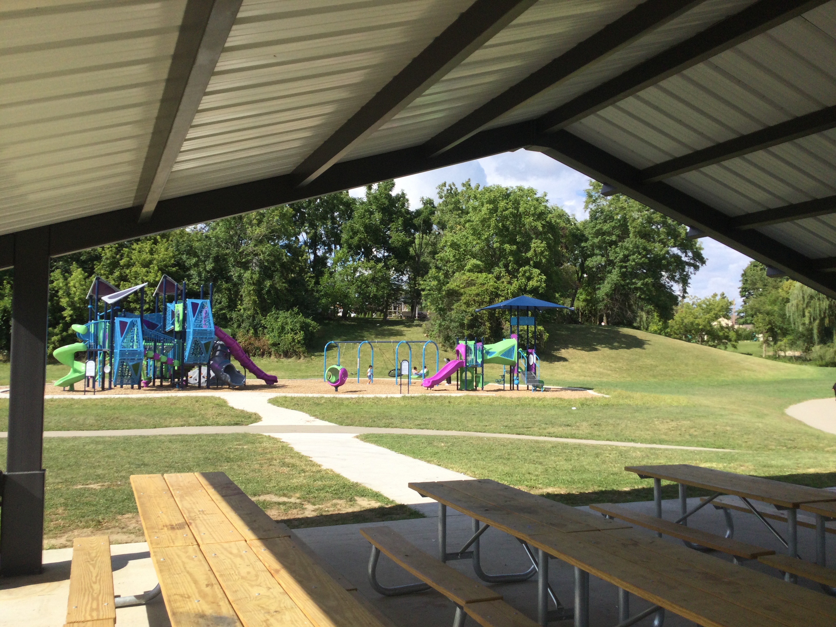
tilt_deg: +3.3
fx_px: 749
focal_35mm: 31
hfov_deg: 58.4
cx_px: 418
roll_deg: +0.1
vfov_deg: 45.4
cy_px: 314
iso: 25
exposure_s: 1/1101
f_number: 2.4
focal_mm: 3.3
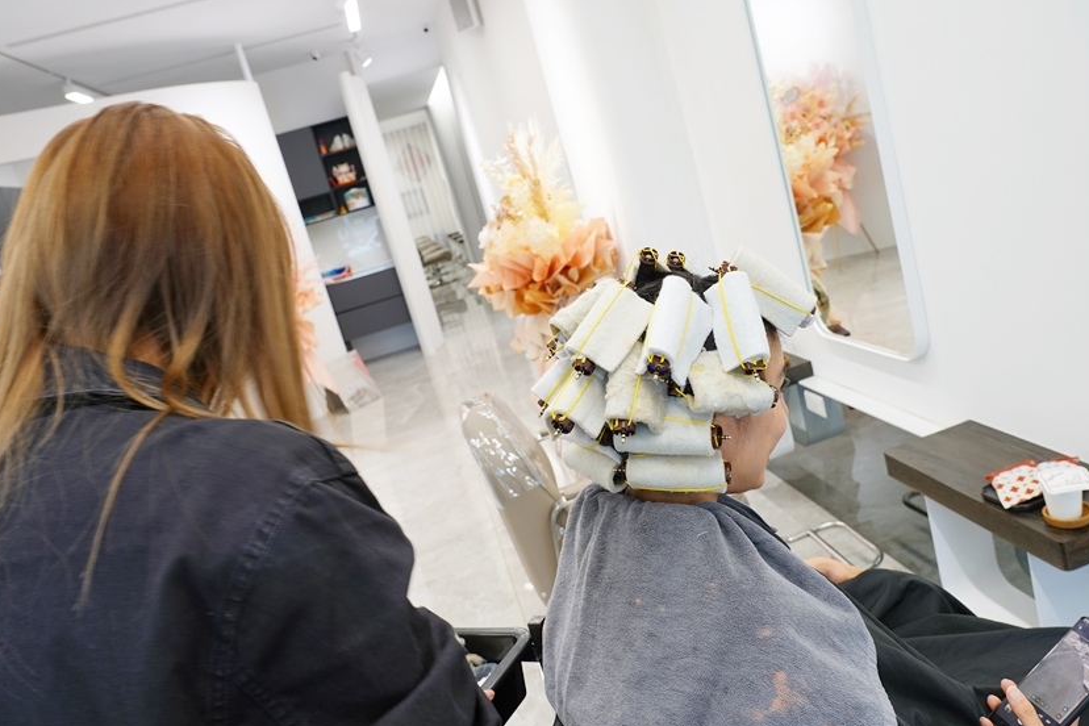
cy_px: 351
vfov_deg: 45.0
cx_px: 564
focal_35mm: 29
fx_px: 877
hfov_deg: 63.6
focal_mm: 24
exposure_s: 1/30
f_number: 5.6
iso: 250
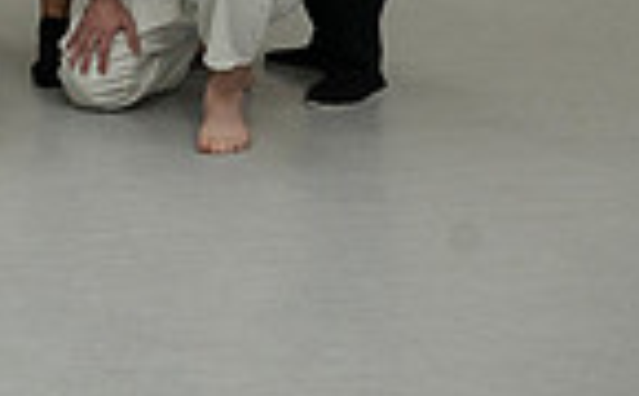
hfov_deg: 17.8
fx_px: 1703
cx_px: -454
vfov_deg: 12.0
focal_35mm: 98
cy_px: -356
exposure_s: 1/200
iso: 2000
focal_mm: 24
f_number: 5.6
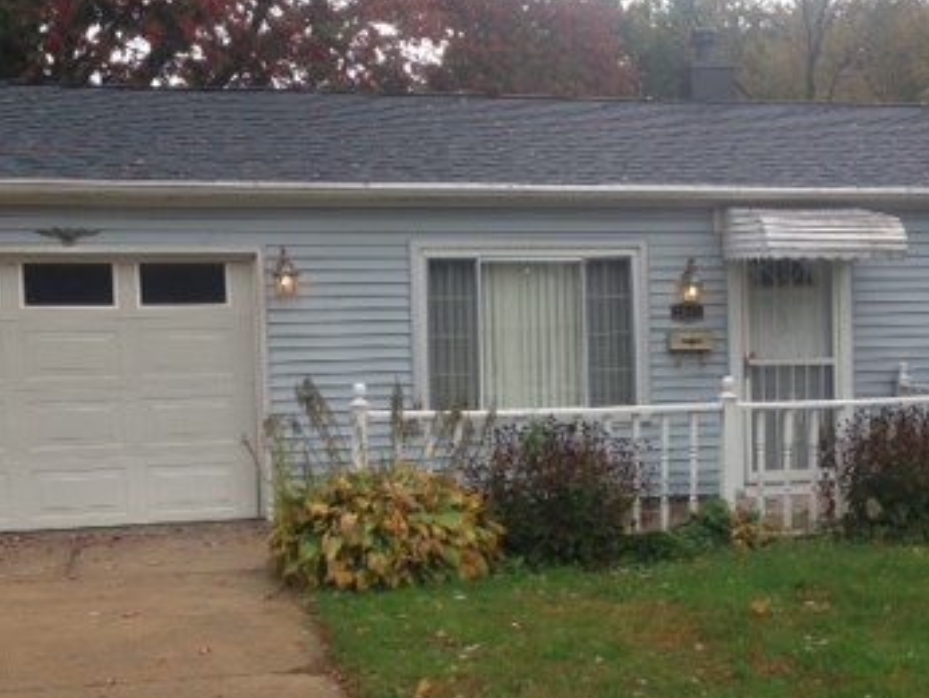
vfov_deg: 24.0
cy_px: 438
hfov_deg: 31.3
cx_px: 642
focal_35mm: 61
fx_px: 1638
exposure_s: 1/287
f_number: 2.4
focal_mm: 4.12
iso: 50
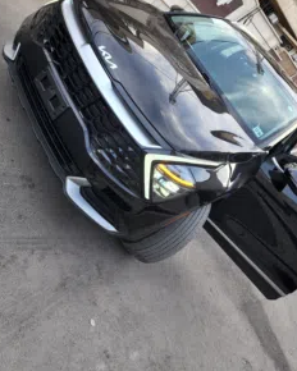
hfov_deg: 47.1
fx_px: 341
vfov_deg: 55.7
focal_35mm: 31
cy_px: 116
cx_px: 152
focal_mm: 6.4
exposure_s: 1/60
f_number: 1.8
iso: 40
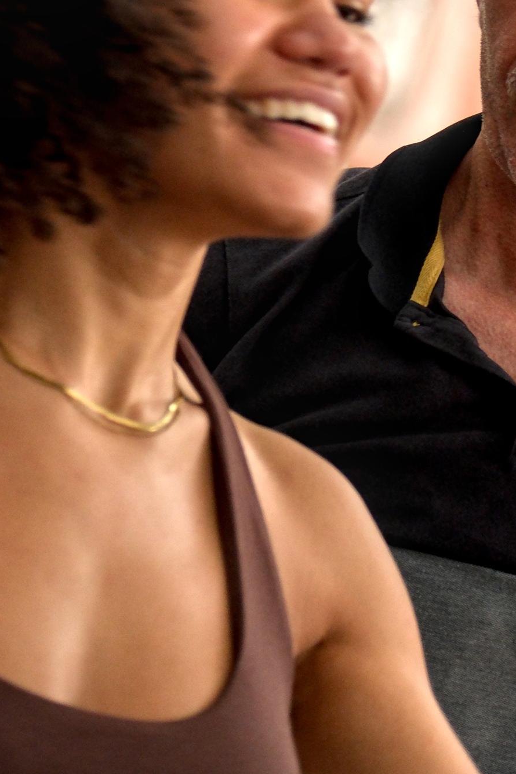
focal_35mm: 414
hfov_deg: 3.3
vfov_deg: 5.0
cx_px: 208
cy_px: -21
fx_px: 8900
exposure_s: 1/250
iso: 800
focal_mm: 95
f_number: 4
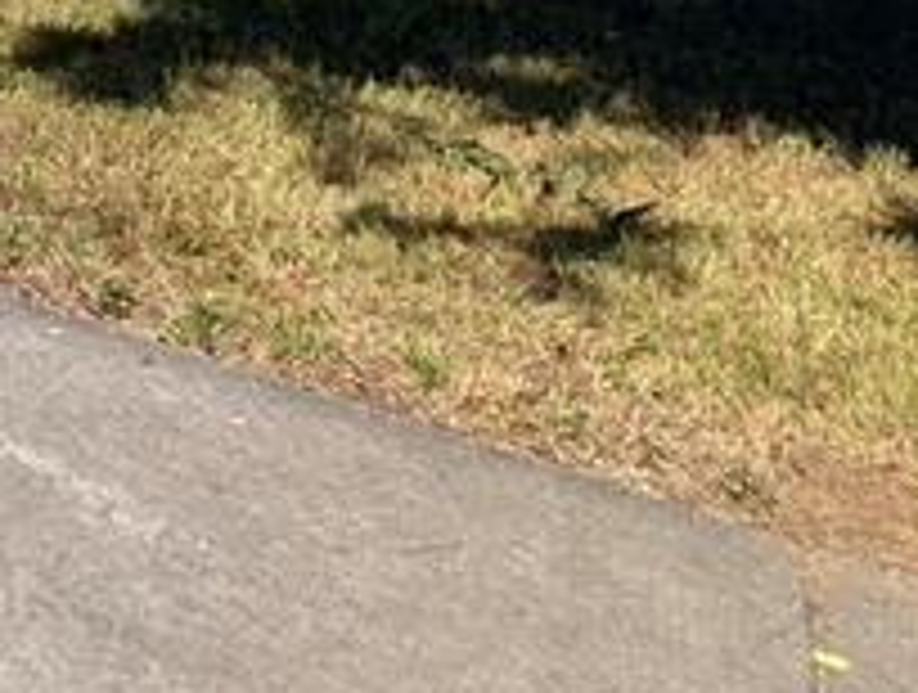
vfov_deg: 19.3
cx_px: -585
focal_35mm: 60
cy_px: -508
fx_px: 1595
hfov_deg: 23.2
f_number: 1.7
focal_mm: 2.02
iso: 34
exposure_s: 1/2924
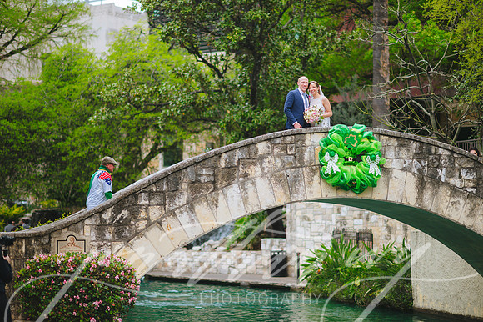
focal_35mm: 85
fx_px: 1140
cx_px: 242
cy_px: 161
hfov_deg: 23.9
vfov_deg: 16.1
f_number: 1.6
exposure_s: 1/2500
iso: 400
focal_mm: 85
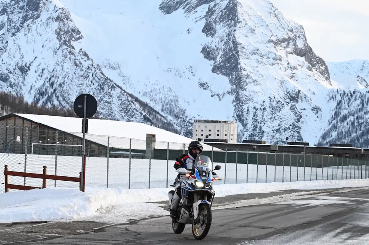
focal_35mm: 54
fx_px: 553
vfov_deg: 25.0
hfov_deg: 36.9
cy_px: 122
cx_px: 184
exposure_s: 1/1600
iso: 2200
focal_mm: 54
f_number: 4
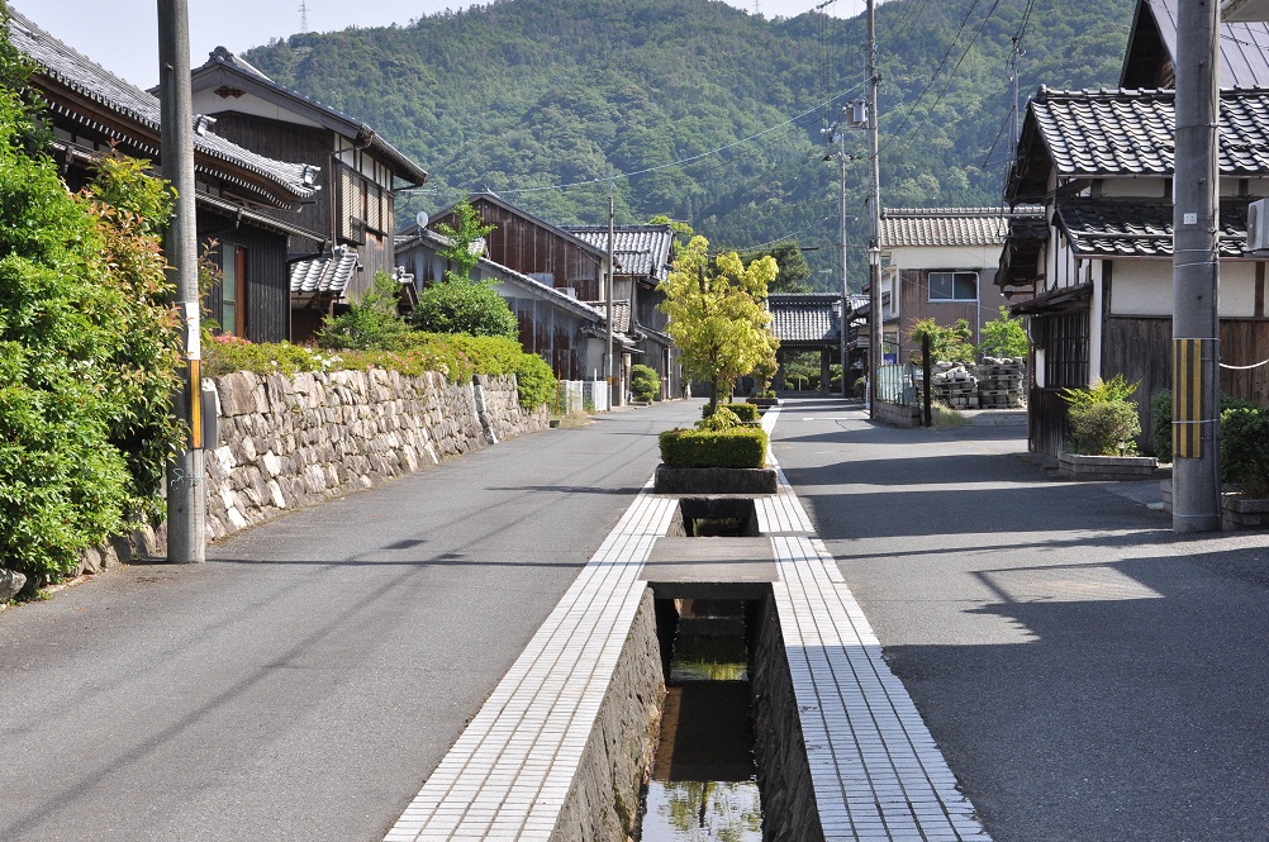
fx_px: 2147
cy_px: 393
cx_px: 629
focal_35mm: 61
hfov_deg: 32.9
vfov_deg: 22.2
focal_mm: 38
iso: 400
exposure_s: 1/640
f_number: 10
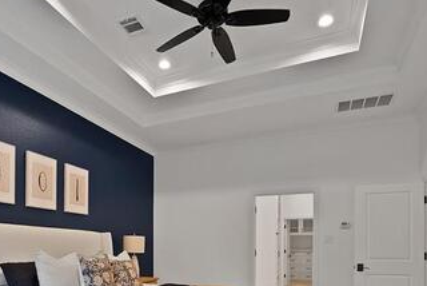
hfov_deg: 73.2
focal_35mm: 24
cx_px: 179
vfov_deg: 48.1
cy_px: 254
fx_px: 285
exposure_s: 1/6
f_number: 7.1
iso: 640
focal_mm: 12
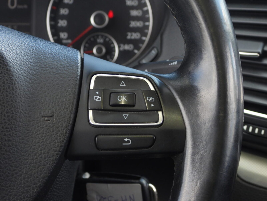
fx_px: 656
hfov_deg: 23.0
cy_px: 100
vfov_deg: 17.4
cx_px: 134
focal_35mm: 85
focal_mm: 15.3
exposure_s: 1/60
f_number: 3.5
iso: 220
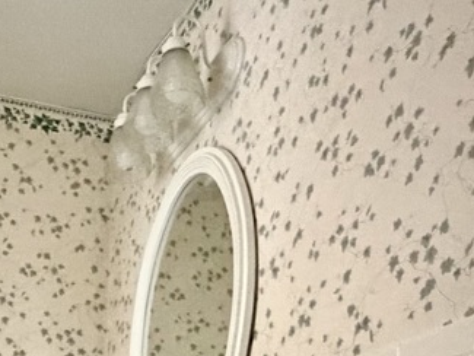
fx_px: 849
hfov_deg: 30.3
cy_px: 576
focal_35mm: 62
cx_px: 85
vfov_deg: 19.6
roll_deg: -2.2
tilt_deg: -0.4
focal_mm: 2.22
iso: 1250
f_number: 2.2
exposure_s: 1/48
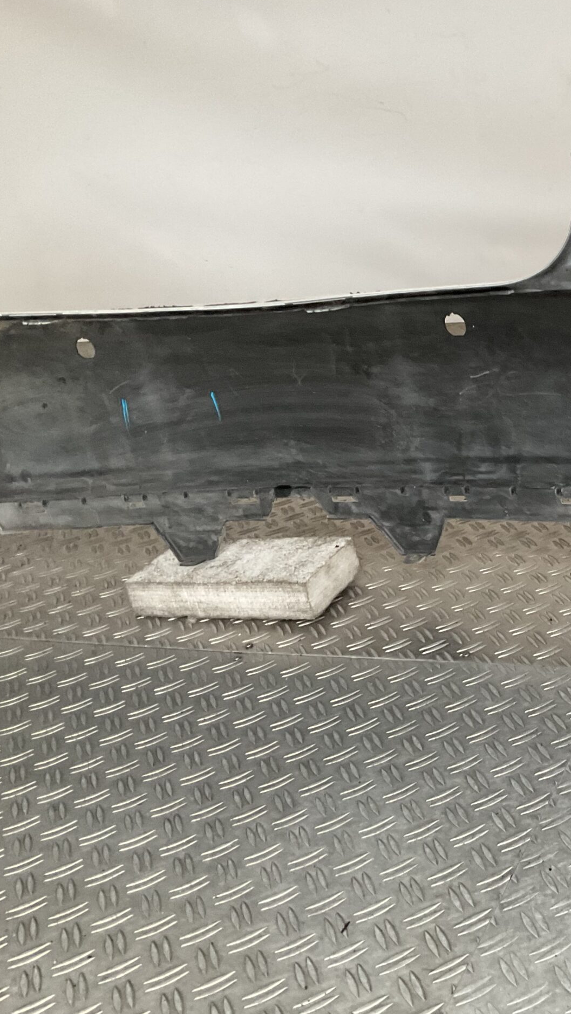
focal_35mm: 43
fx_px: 1157
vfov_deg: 47.4
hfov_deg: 25.6
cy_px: 501
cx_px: 635
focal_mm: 3
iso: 160
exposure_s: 1/50
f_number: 1.8
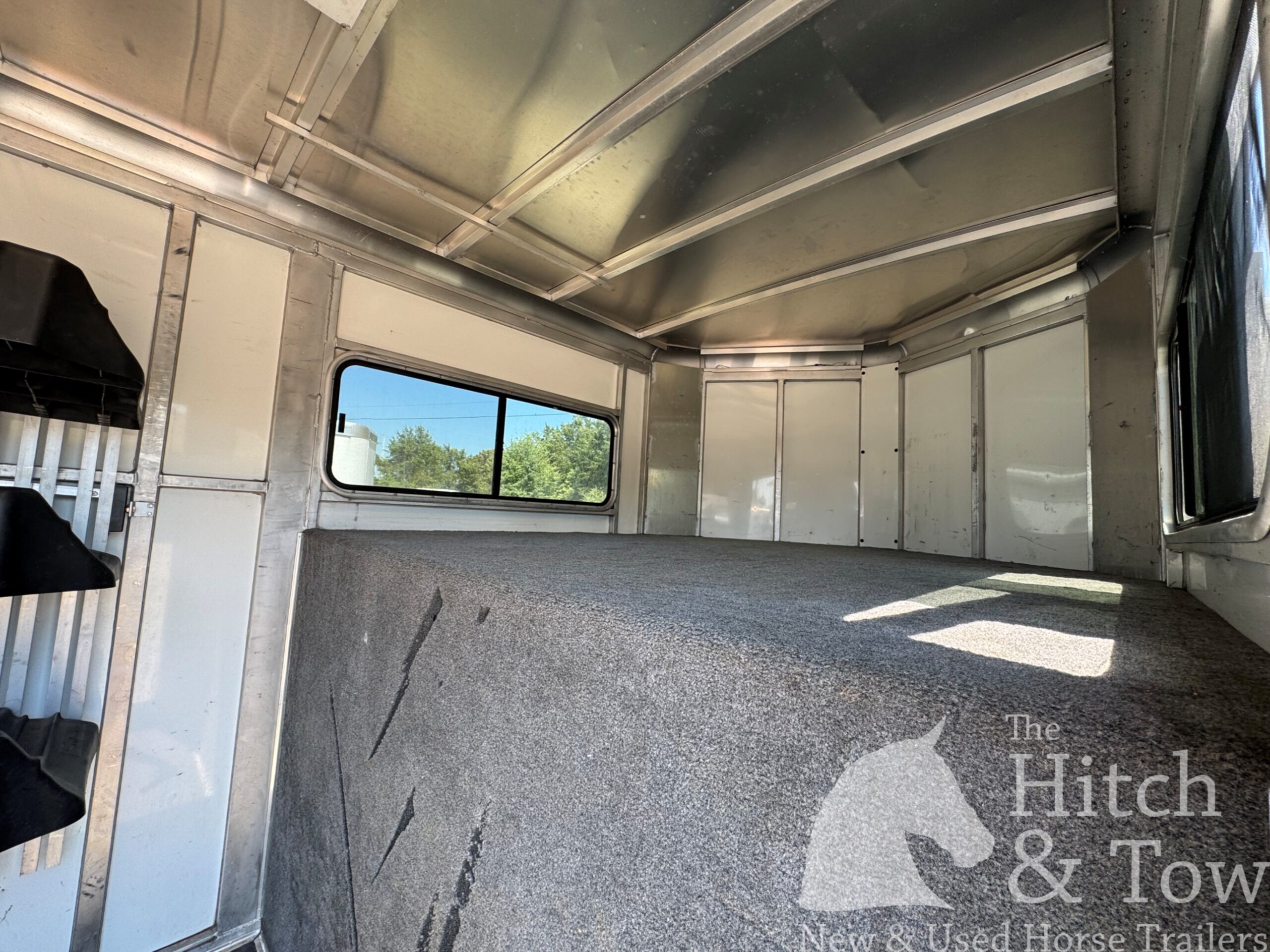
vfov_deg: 85.7
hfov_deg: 102.1
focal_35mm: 14
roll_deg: -3.6
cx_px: 635
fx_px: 514
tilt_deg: +4.6
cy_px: 476
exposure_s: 1/102
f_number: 2.2
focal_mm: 2.22
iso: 40
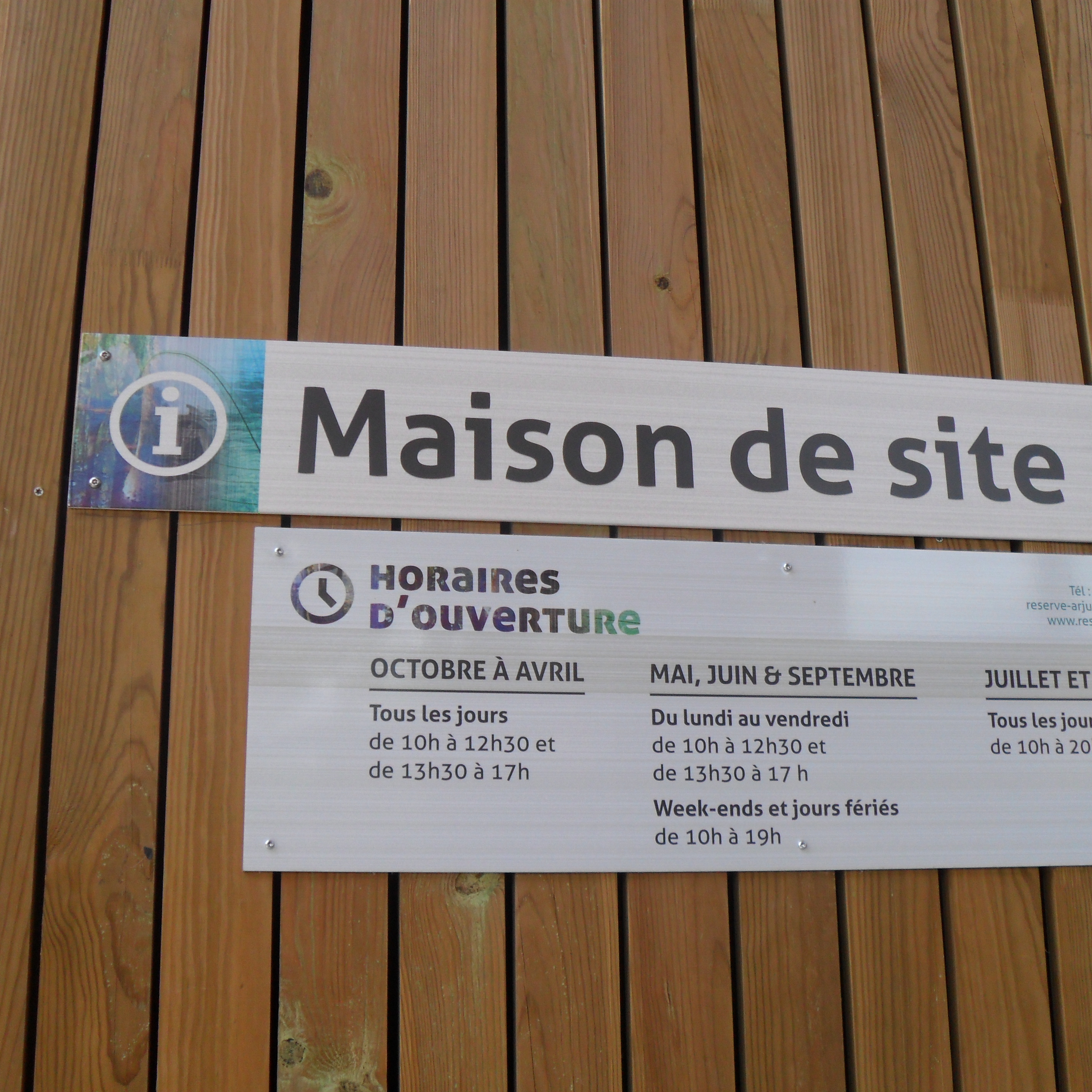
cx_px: 543
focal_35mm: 42
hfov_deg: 40.0
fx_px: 1499
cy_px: 552
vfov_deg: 40.0
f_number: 3
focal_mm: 6.3
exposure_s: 1/60
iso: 80
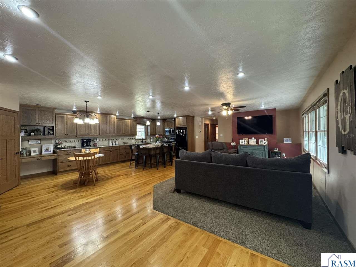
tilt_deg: +0.2
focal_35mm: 14
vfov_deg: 85.7
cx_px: 178
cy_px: 134
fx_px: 144
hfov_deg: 102.1
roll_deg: +0.8
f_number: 2.2
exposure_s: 1/60
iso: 320
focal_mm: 2.22
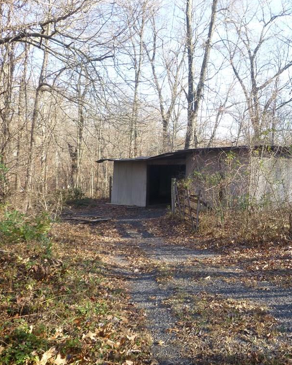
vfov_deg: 54.2
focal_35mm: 33
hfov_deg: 42.5
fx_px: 356
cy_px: 183
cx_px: 235
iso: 100
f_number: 3.9
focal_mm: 4.5
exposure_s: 1/60
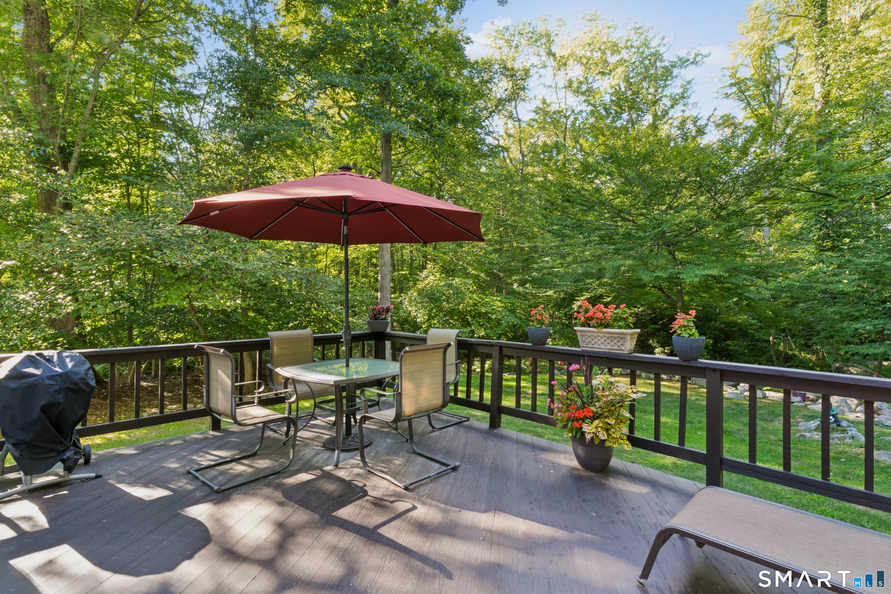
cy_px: 297
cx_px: 446
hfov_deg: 92.9
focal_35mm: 17
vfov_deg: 70.1
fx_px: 423
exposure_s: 2.5
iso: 100
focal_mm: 17.1
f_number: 22
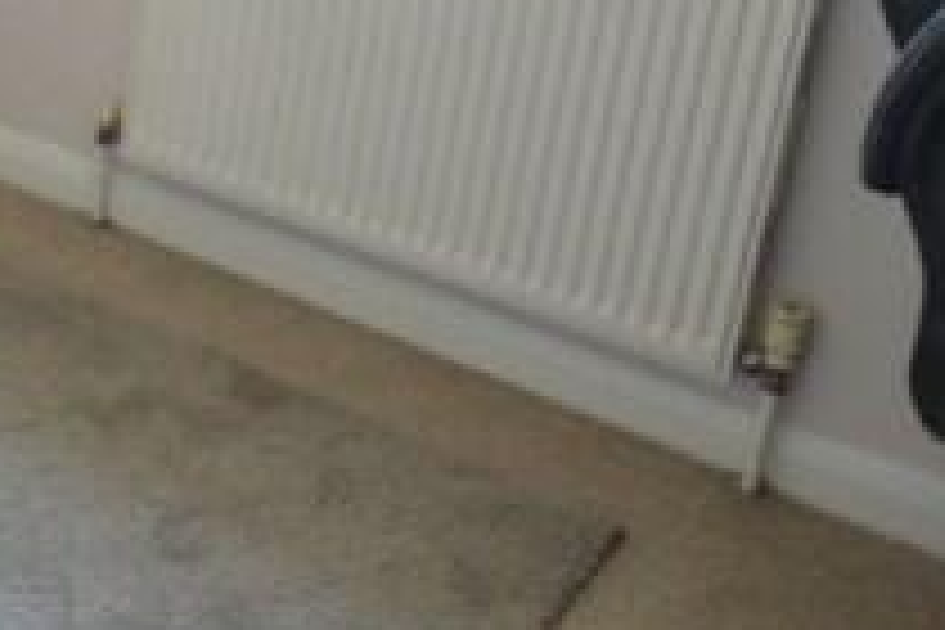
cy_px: -158
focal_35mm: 73
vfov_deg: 17.6
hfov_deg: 23.5
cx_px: -374
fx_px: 1916
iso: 400
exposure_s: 1/10
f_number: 8
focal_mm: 10
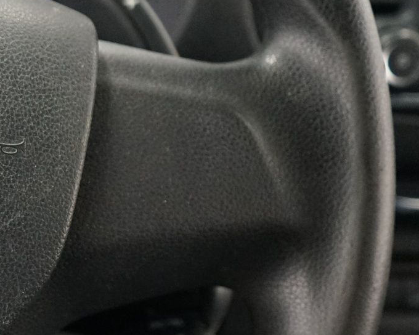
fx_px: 1240
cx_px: -229
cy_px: 153
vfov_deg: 15.4
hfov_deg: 17.1
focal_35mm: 100
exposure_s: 1/60
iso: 3200
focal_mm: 29
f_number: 3.5
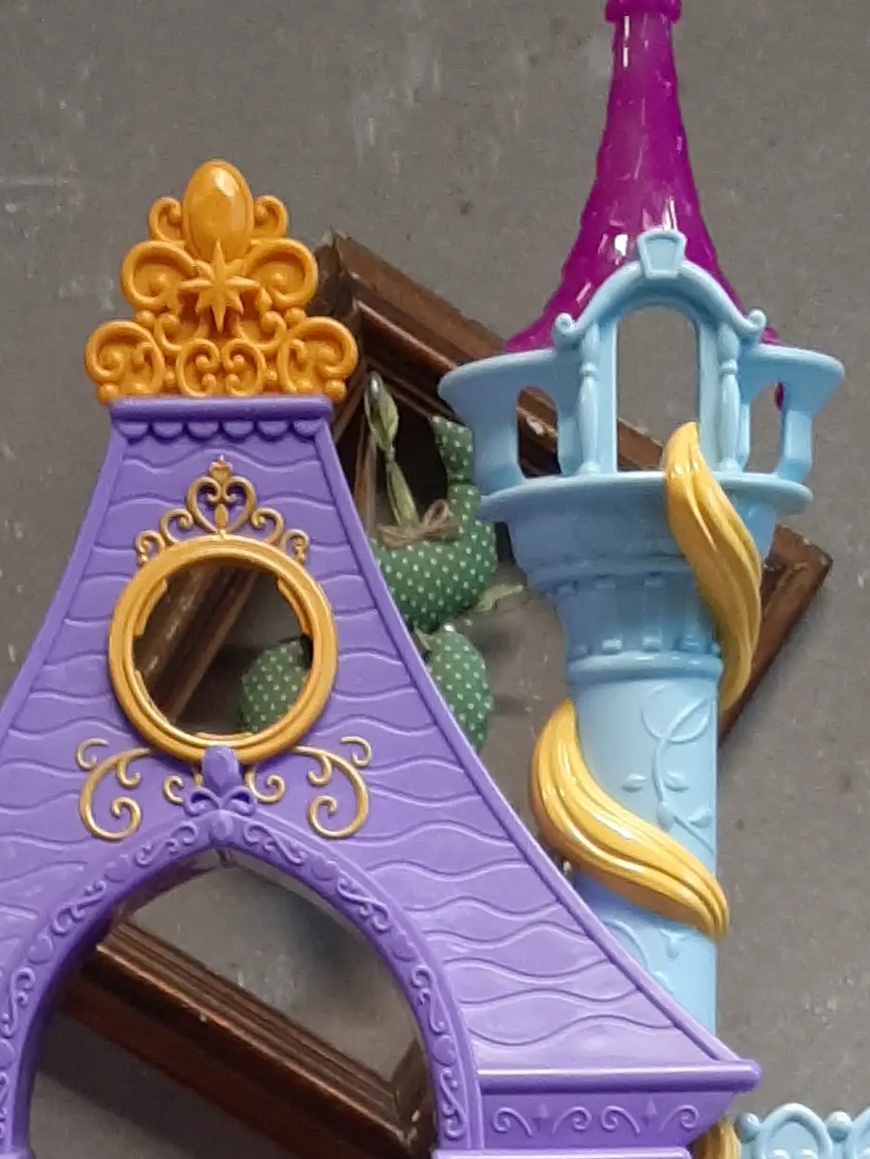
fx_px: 2848
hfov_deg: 17.3
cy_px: 1488
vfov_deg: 21.0
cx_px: 311
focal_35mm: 85
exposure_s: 1/60
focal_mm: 3.93
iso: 100
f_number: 1.7
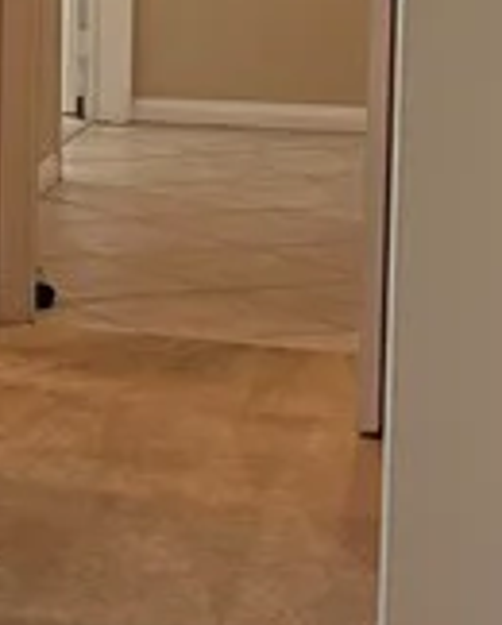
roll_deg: +0.8
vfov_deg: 11.8
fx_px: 2966
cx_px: -1131
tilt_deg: -4.3
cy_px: -73
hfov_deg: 8.0
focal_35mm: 160
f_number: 1.6
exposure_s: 1/60
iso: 100
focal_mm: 5.96
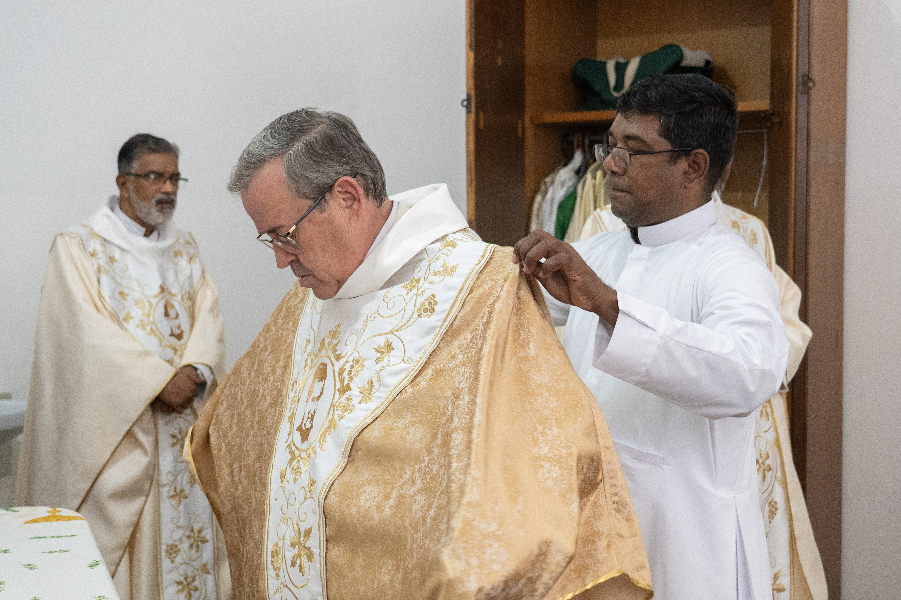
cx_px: 450
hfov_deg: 38.9
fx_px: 1276
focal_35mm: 51
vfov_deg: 26.5
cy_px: 300
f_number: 4
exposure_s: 1/200
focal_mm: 34
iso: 3200
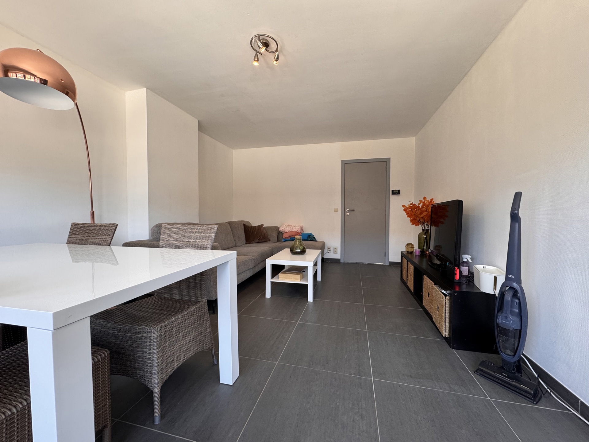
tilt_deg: -3.1
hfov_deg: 102.1
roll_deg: -0.3
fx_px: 238
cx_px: 294
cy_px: 221
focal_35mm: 14
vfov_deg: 85.7
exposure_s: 1/100
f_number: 2.2
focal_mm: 2.22
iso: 160
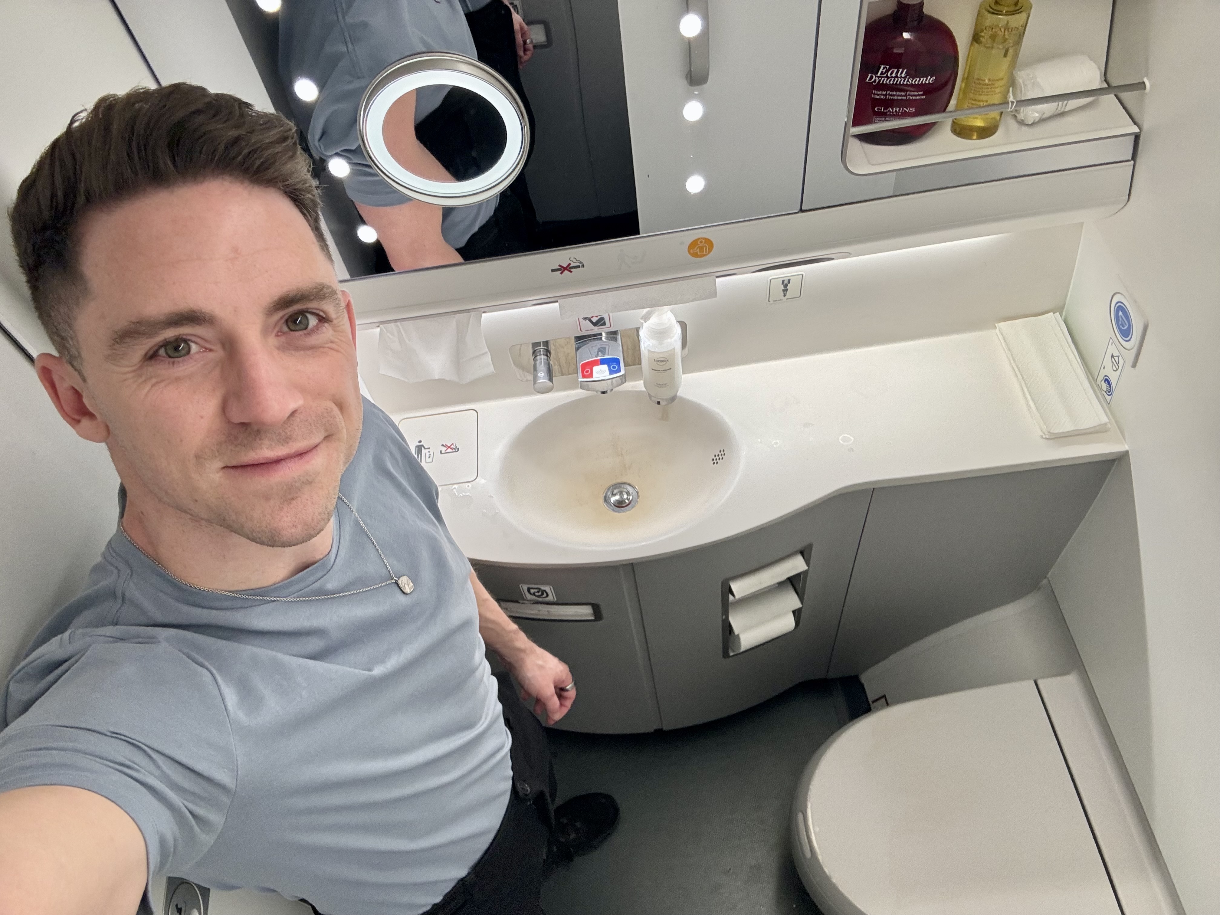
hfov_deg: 73.9
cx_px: 610
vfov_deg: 58.9
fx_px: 811
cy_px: 458
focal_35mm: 23
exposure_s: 1/56
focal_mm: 2.69
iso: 125
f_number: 1.9
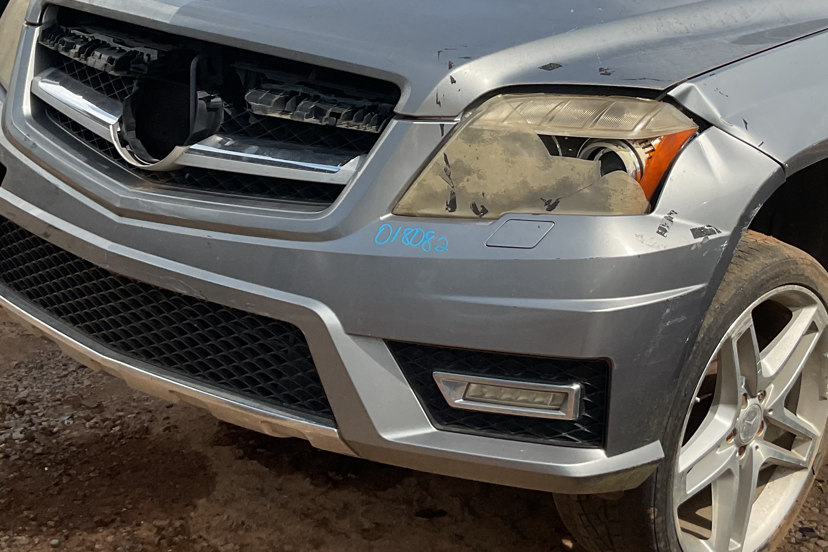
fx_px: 1265
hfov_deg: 36.0
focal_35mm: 55
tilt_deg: -7.9
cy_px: 82
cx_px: 528
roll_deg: -4.7
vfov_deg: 24.1
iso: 16
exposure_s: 1/1912
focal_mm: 3
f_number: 1.8
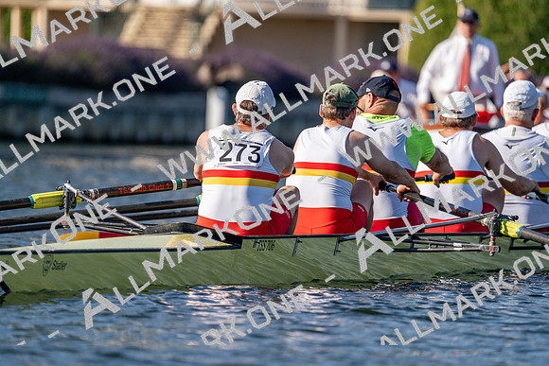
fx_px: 6894
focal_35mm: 452
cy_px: 183
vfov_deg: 3.0
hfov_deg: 4.6
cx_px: 274
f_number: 6.3
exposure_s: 1/1600
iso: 250
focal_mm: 452
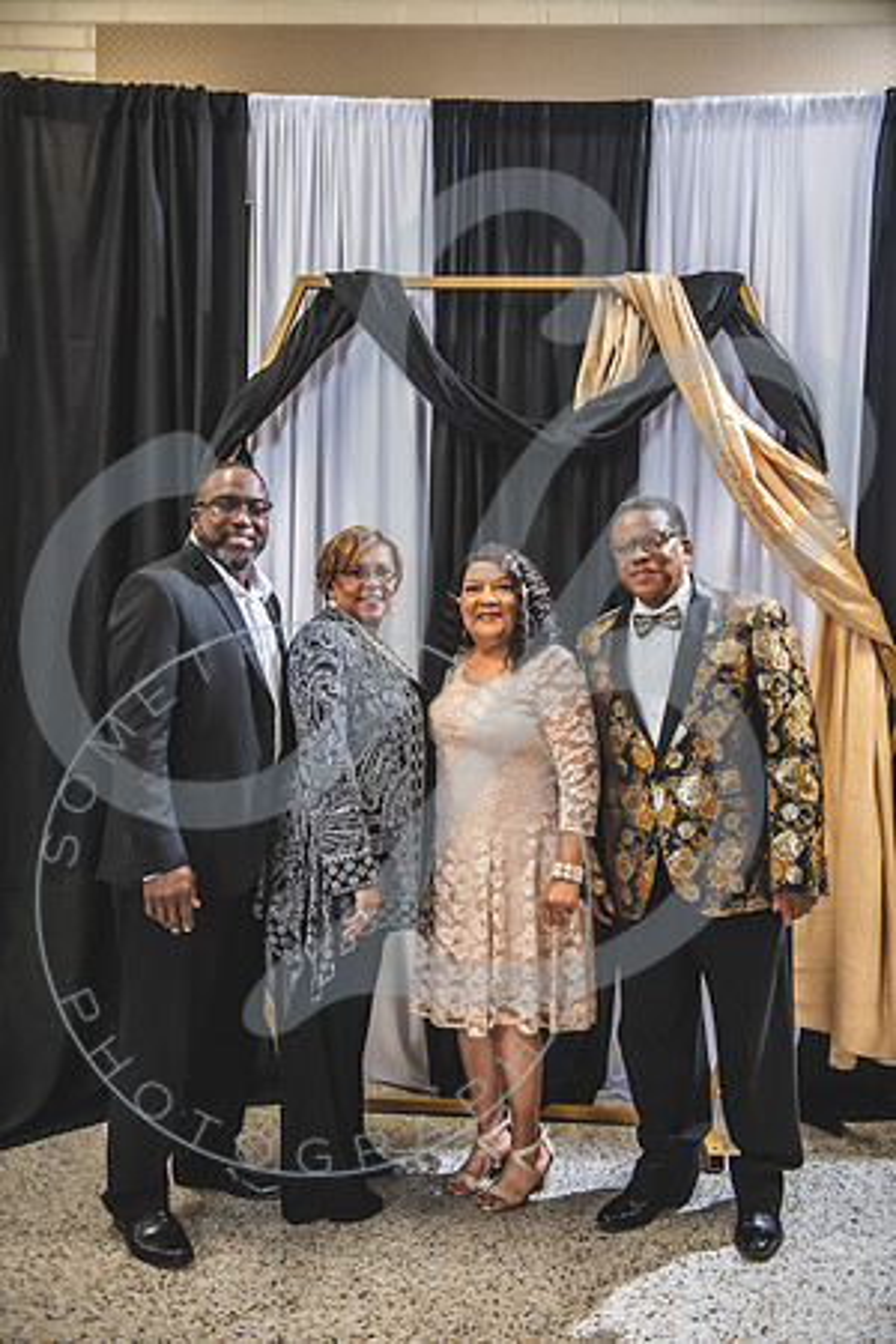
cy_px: 672
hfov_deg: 37.9
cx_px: 448
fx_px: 1307
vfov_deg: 54.4
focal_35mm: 35
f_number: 2.8
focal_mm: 35
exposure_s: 1/250
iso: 1600
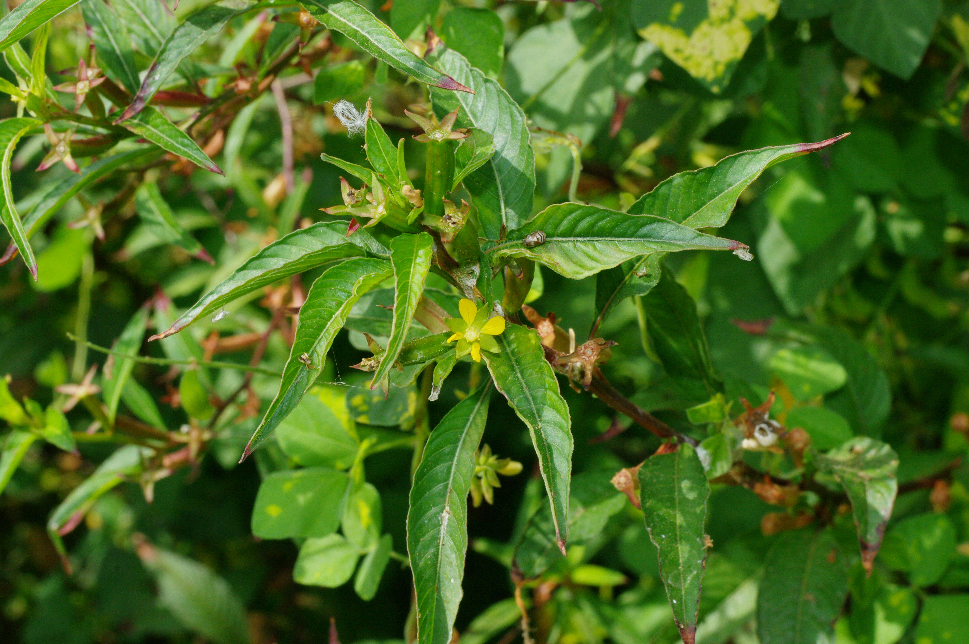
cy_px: 322
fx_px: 2016
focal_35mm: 75
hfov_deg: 27.0
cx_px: 484
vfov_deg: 18.1
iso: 1100
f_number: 19
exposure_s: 1/180
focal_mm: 50
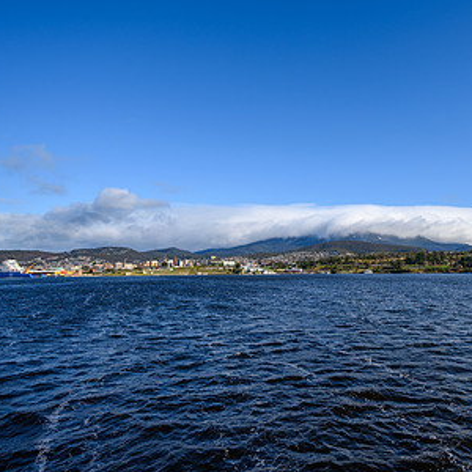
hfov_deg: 64.5
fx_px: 355
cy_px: 226
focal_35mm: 23
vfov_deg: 67.2
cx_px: 335
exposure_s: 1/1000
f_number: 4
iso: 64
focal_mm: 14
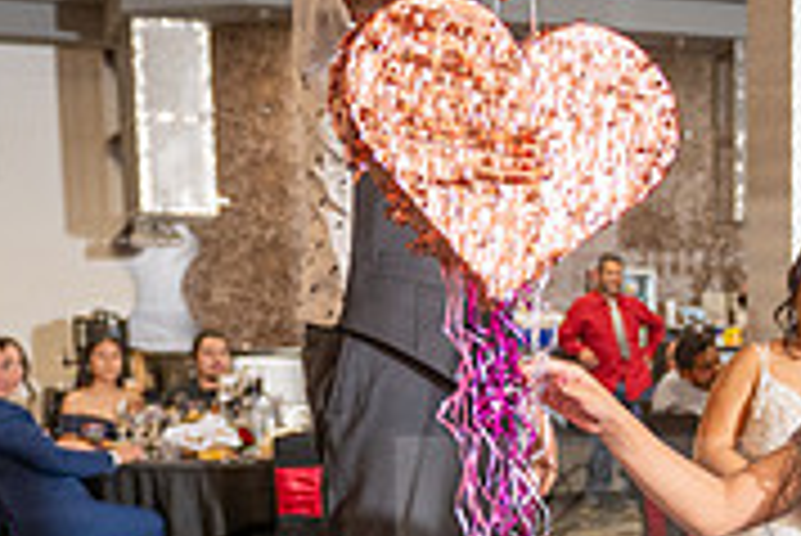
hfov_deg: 24.8
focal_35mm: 78
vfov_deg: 17.1
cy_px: 543
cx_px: 788
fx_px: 1737
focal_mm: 24
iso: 800
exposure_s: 1/125
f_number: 2.8
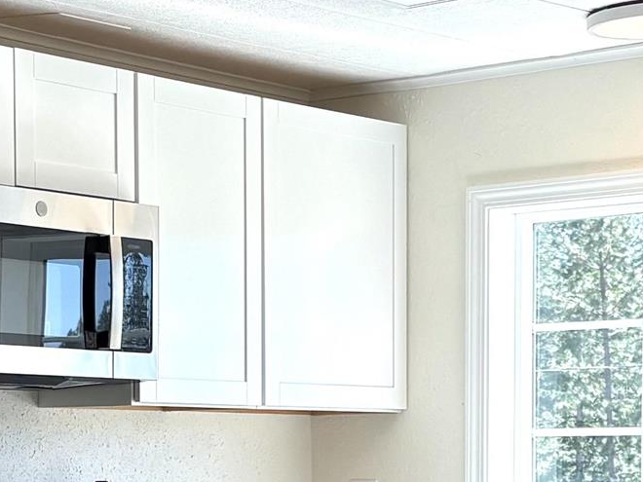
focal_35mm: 121
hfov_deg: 16.3
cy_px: 500
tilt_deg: -0.7
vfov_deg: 12.1
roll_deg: +1.3
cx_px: 287
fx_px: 2248
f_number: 1.6
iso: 64
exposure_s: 1/552
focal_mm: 5.96
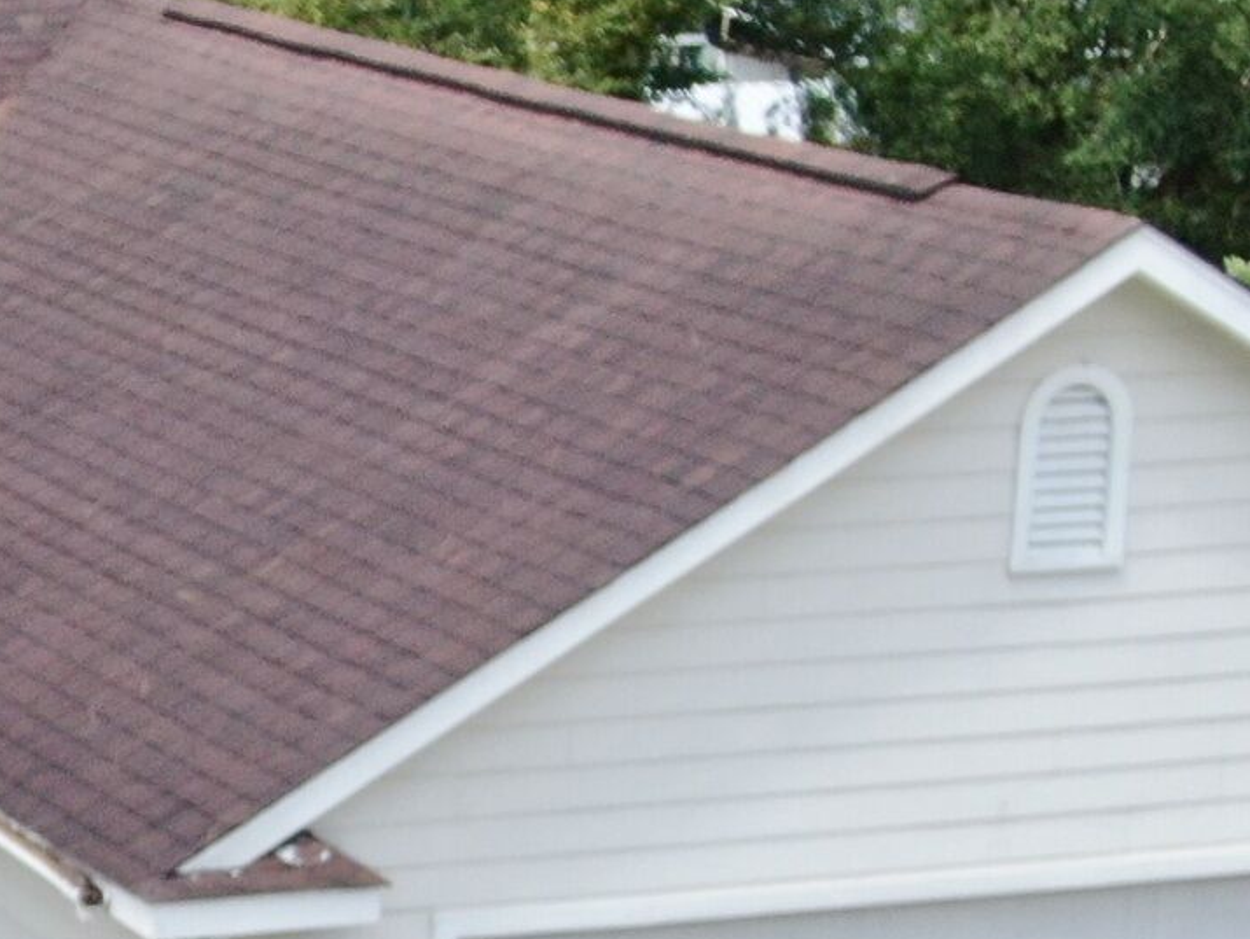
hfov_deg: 12.8
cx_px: -624
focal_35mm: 146
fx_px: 5275
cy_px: 937
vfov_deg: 10.1
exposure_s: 1/320
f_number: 3.2
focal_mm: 5.82
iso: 110
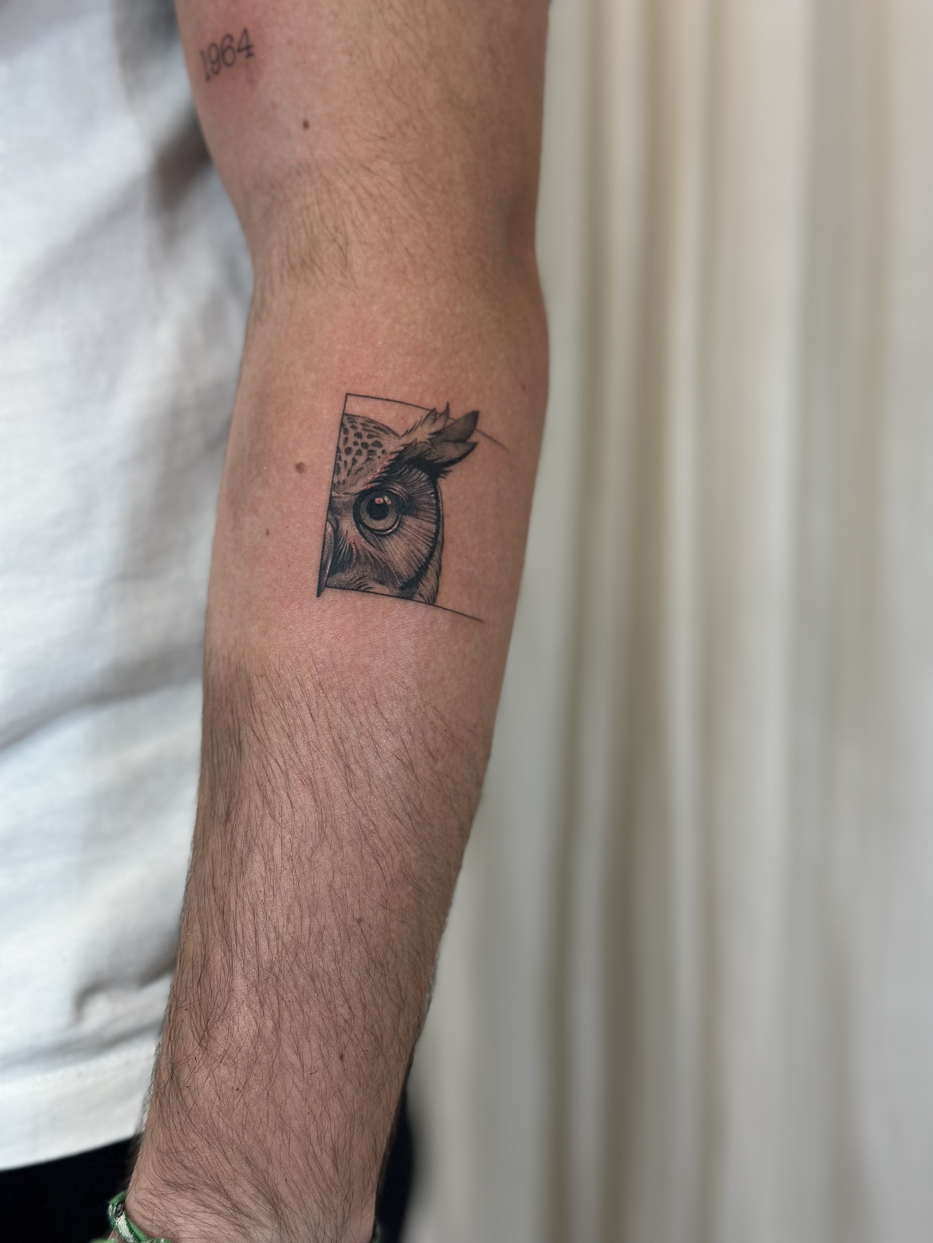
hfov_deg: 30.3
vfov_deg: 39.7
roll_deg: +0.0
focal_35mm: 48
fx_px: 1725
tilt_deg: -11.9
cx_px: 466
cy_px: 622
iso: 80
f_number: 1.78
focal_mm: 6.86
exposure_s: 1/100
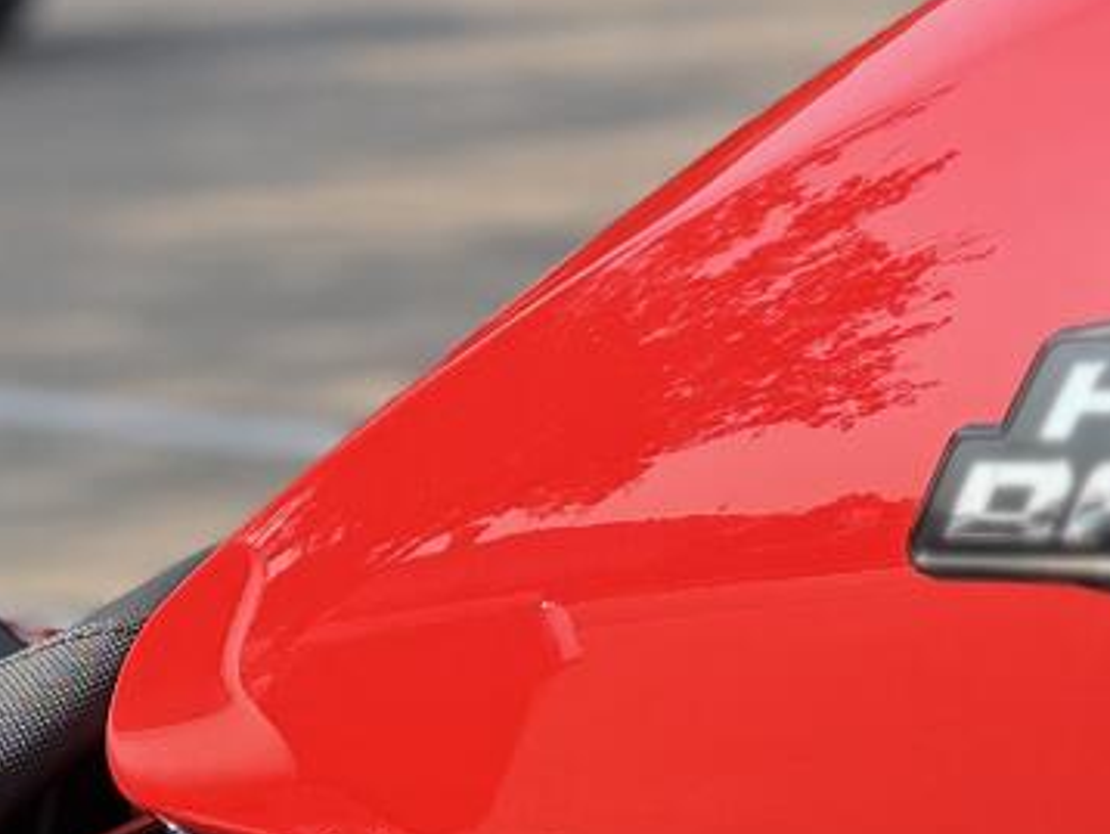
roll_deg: +3.7
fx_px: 4300
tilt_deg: -12.6
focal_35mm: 134
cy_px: 620
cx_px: -304
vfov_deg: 11.1
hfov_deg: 14.2
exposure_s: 1/2110
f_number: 1.78
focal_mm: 6.76
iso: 80
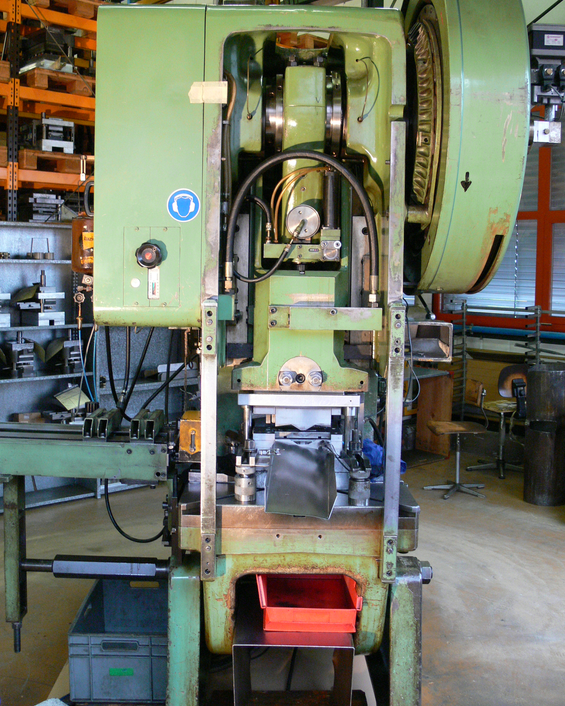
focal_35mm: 37
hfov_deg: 40.1
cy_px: 331
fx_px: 773
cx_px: 281
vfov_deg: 49.1
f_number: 2.8
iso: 200
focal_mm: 7.4
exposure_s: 1/15
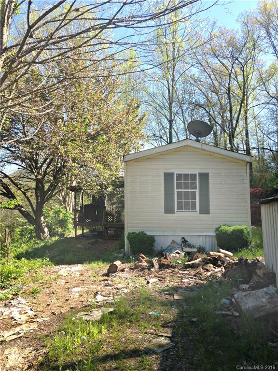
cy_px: 186
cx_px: 139
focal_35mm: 33
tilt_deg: +3.1
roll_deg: -0.6
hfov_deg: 42.9
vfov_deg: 55.4
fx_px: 353
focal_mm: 4.12
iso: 50
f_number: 2.4
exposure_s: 1/531
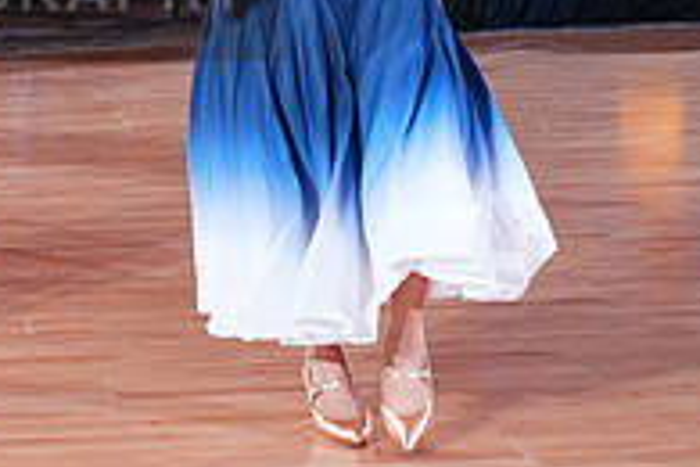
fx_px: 1964
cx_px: -101
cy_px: -34
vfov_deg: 13.3
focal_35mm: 101
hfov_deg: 19.2
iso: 5000
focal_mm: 34
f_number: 4.5
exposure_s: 1/400
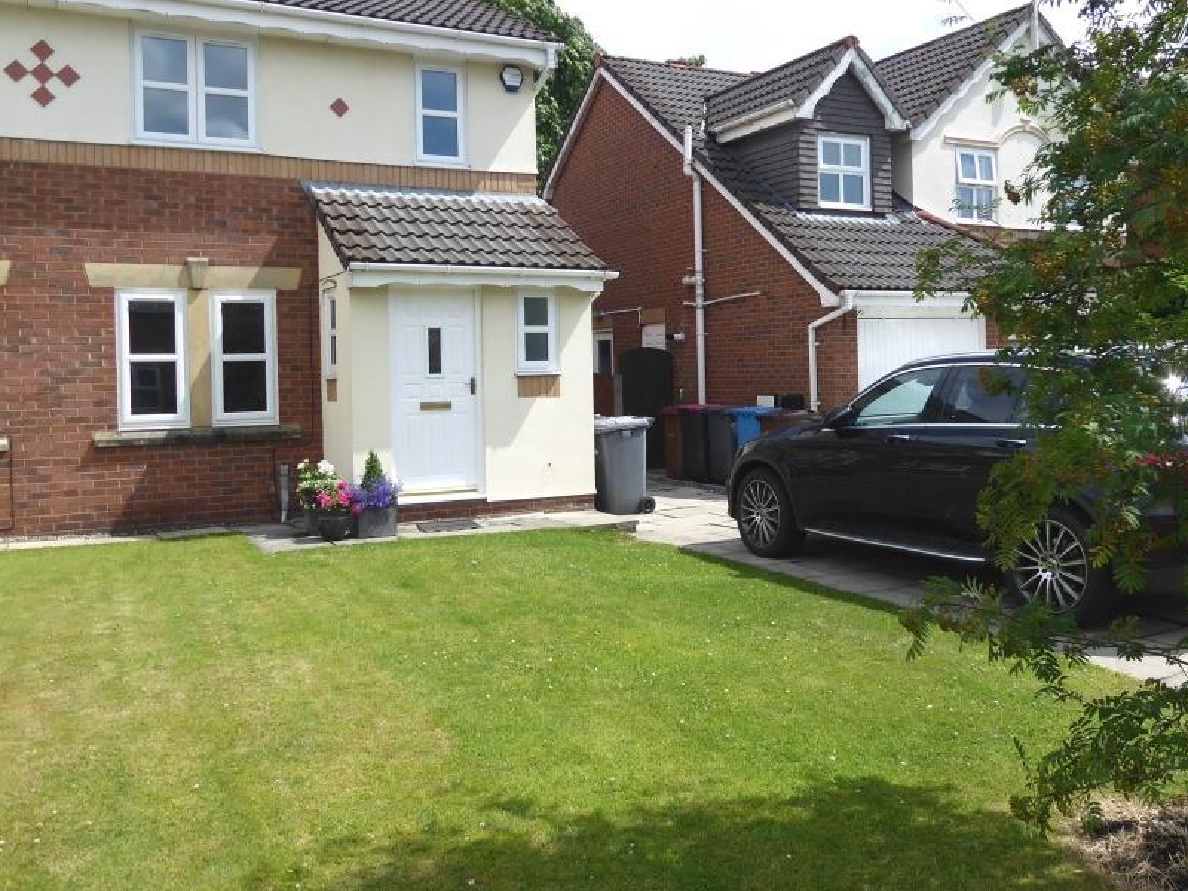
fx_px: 1098
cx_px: 661
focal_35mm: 32
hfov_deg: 56.7
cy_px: 368
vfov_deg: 44.0
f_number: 3.3
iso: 80
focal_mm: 4.3
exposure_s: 1/800
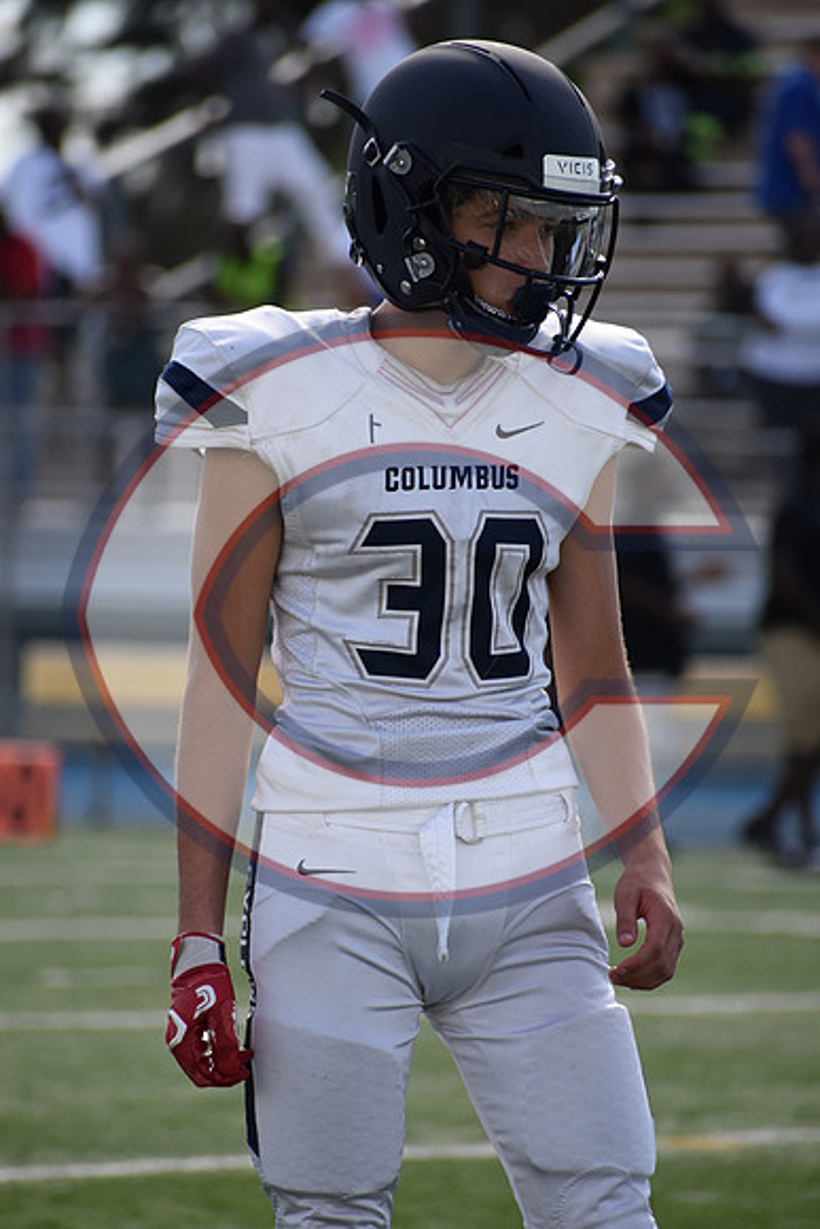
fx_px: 15365
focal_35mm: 450
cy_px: 614
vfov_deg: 4.6
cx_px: 410
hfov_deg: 3.1
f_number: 6.3
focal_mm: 300
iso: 400
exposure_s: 1/1000
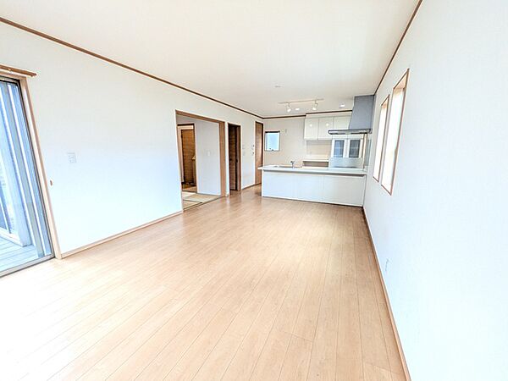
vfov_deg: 85.7
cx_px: 254
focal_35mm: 14
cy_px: 190
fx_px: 205
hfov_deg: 102.1
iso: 122
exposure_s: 1/120
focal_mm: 1.83
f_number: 2.2
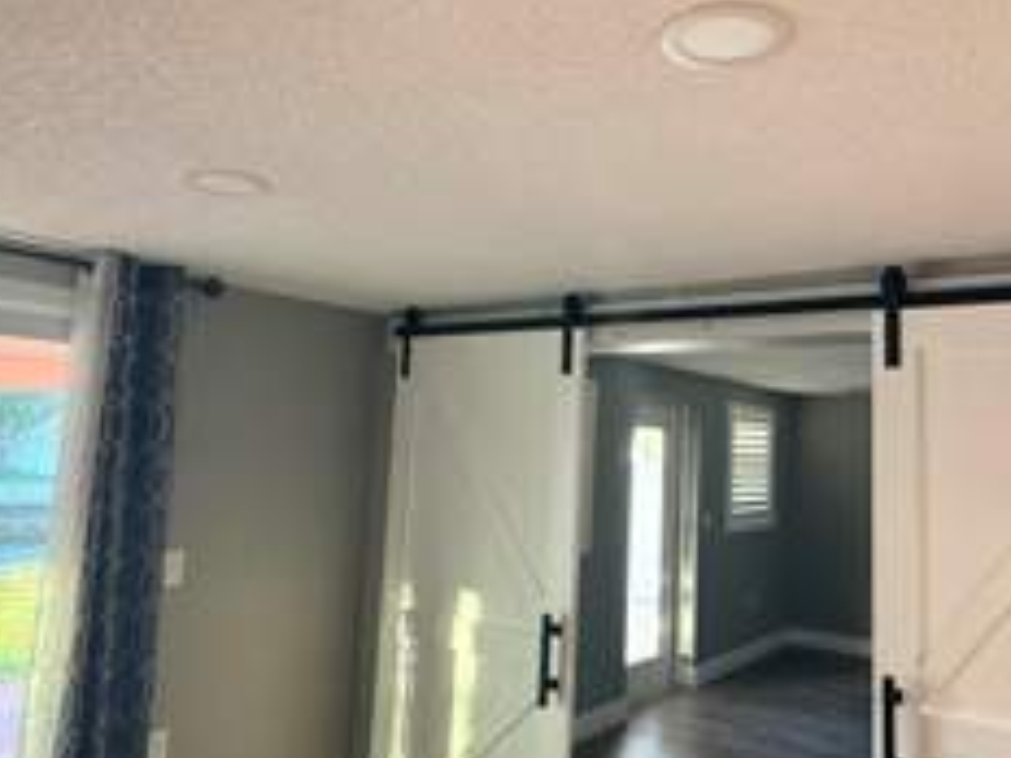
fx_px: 847
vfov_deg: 48.2
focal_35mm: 29
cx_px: 593
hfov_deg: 61.3
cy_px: 353
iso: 500
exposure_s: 1/60
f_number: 2.2
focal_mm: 2.22
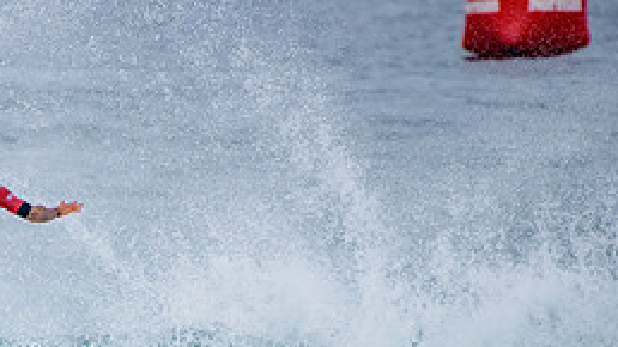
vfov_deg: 1.0
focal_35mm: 1180
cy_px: 363
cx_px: -67
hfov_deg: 1.8
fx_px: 19333
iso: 400
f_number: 5.6
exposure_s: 1/2000
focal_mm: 500
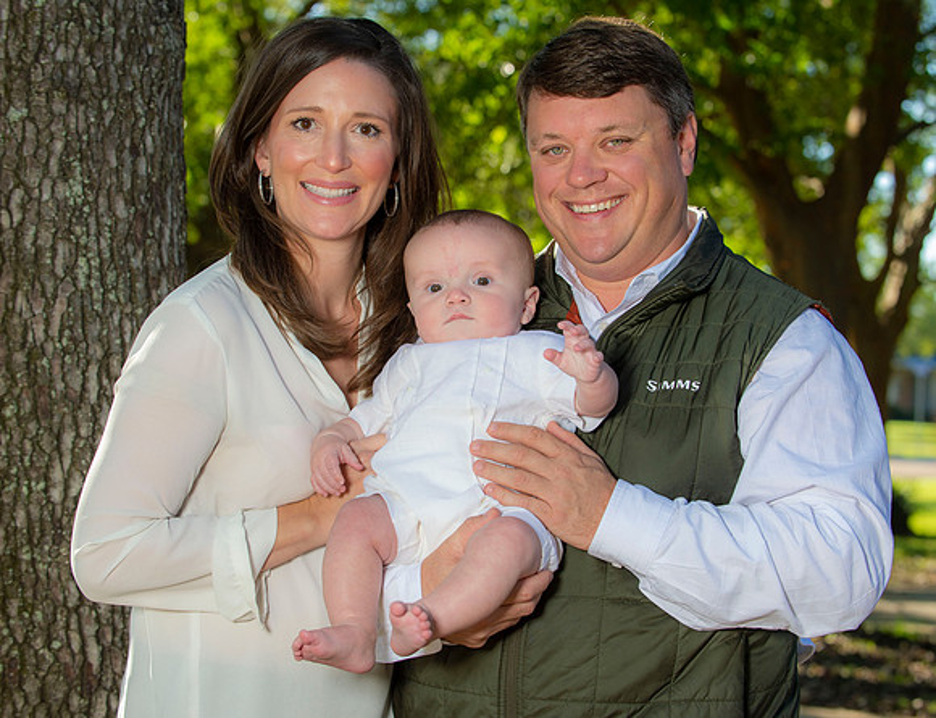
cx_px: 453
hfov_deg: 25.1
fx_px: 2102
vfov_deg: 19.4
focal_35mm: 77
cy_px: 358
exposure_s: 1/250
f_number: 8
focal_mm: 70
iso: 200
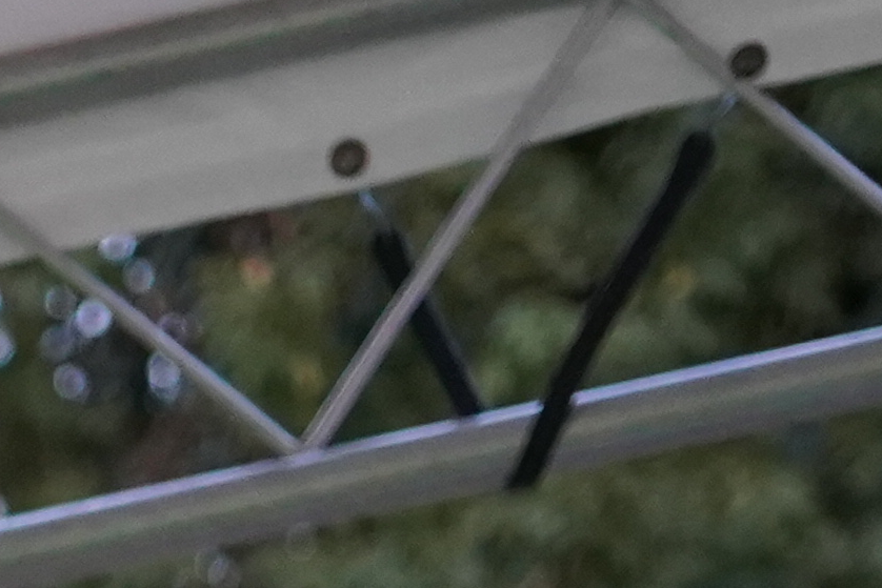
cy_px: 1906
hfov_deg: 2.7
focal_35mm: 752
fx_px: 18426
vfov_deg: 1.8
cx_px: -955
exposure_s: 1/160
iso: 3200
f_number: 4
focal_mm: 105
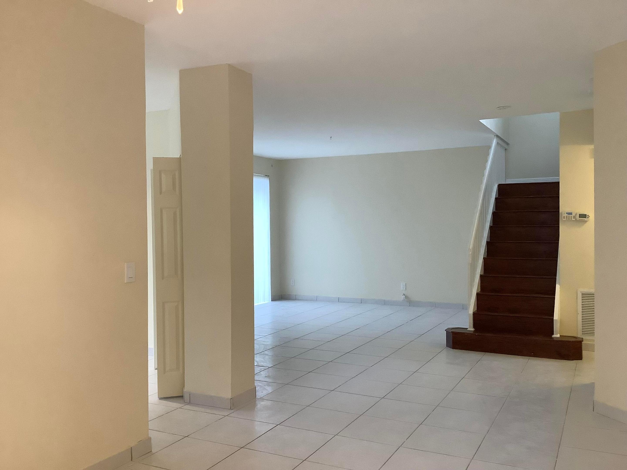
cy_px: 235
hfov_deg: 58.4
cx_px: 314
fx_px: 562
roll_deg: -0.7
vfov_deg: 45.4
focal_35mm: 31
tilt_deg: -1.6
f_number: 2.4
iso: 200
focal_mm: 3.3
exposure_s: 1/60
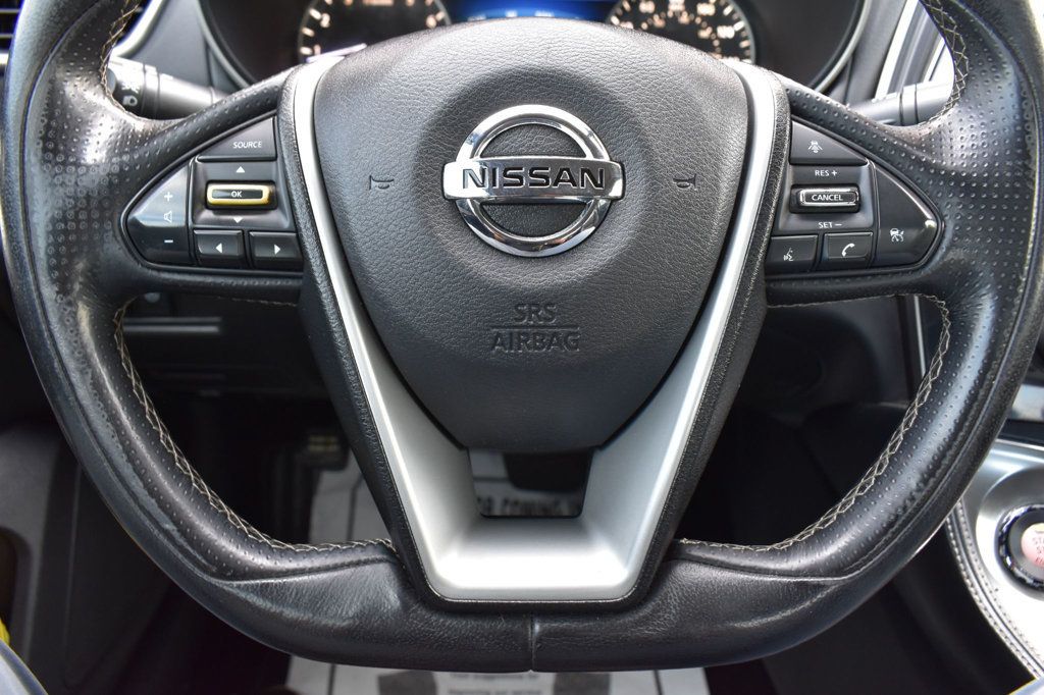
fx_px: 870
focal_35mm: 30
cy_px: 348
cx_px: 522
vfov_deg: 43.6
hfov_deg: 61.9
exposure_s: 1/15
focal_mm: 20
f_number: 6.3
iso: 900
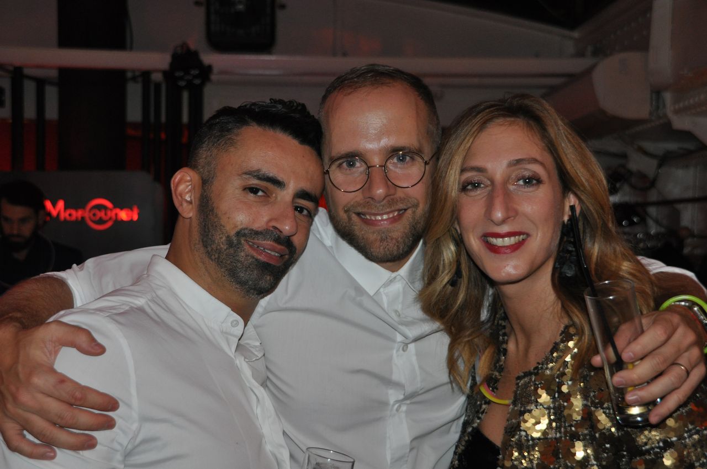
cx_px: 354
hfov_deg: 38.9
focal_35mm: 51
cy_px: 234
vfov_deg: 26.4
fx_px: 1000
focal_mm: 34
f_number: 4.5
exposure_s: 1/60
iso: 800
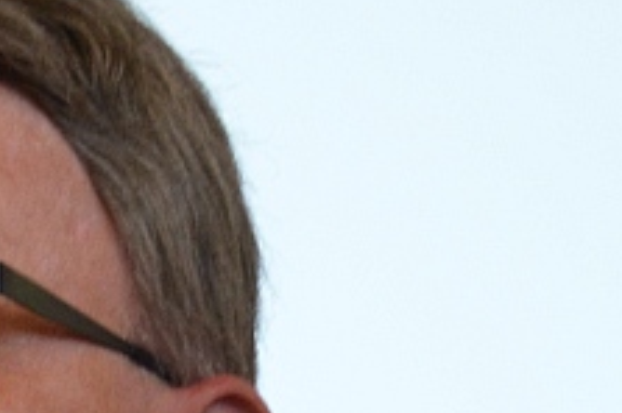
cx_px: 17
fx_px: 6245
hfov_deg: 5.7
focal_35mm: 362
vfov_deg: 3.7
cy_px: 879
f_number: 4.5
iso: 800
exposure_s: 1/50
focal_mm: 42
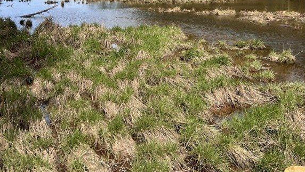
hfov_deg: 52.8
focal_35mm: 38
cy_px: 29
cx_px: 153
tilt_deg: -10.0
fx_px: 307
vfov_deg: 30.3
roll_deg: +1.2
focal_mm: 5.7
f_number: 1.5
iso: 50
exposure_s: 1/3257
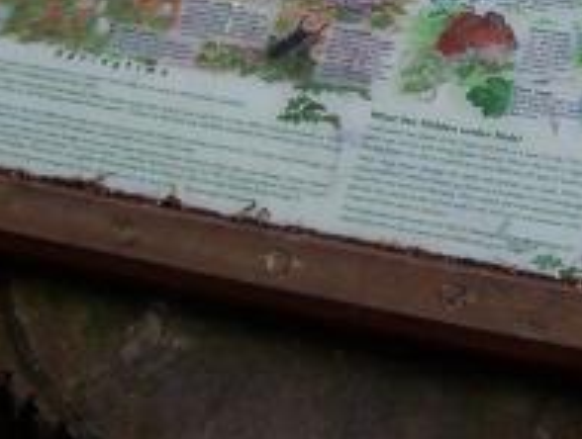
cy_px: -40
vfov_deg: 15.7
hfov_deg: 21.1
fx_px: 1551
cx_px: 448
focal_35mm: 92
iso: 100
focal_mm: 5.54
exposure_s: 1/513
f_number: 2.76
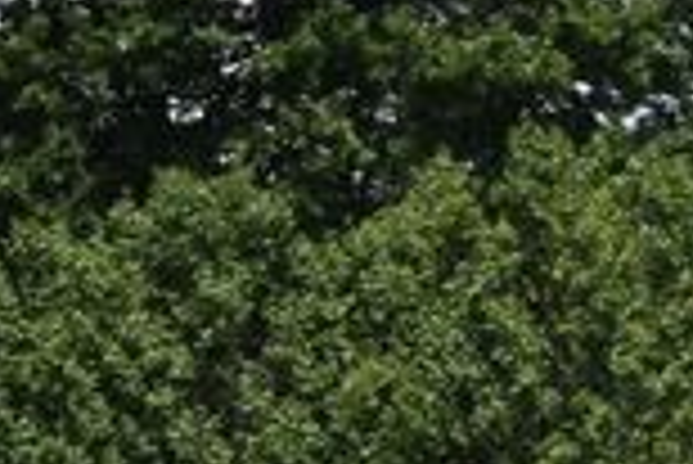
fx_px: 5189
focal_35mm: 269
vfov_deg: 5.1
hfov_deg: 6.8
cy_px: 574
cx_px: -1534
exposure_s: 1/500
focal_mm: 27
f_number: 11
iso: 200
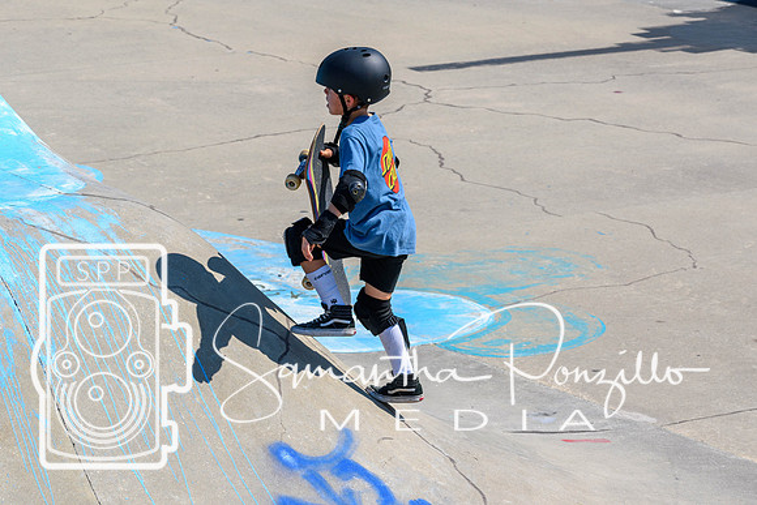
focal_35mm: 147
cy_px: 252
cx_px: 378
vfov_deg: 9.3
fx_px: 3092
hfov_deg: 14.0
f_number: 8
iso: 200
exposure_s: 1/1000
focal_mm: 98
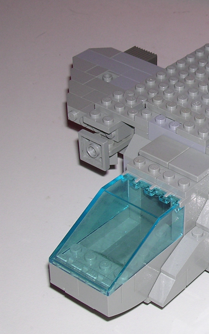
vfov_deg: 21.6
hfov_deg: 13.1
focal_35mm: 96
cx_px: 277
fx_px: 875
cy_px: 136
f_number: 3.2
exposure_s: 1/60.1
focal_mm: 8
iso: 100
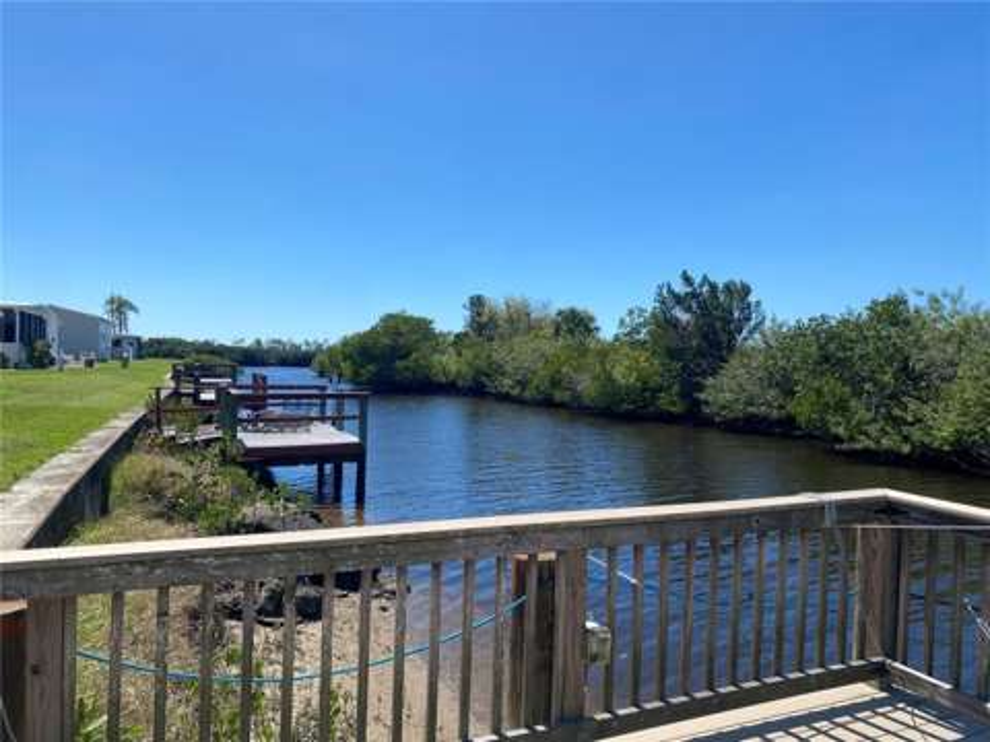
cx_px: 495
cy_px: 371
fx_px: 744
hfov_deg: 67.3
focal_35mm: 26
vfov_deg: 53.1
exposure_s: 1/3300
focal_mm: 4.25
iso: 32
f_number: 1.8
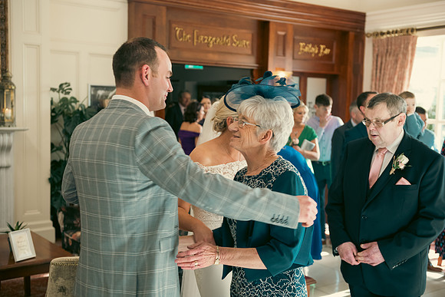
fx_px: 556
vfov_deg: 29.9
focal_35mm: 45
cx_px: 222
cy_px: 148
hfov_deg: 43.6
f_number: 3.5
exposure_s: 1/100
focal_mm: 45
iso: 400
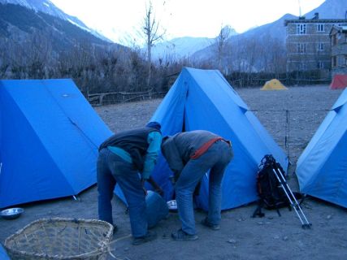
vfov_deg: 36.8
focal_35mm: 39
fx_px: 391
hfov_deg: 47.9
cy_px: 130
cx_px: 174
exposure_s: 1/500
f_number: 2.8
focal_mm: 8
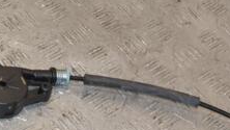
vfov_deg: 10.0
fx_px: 726
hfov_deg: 17.8
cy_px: 170
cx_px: 39
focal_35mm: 119
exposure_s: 1/200
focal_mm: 28
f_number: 9
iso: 800
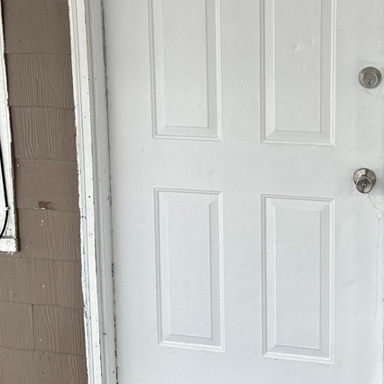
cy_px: 63
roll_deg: +1.2
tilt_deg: -6.9
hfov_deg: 33.1
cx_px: 256
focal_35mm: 51
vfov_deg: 32.3
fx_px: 640
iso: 80
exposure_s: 1/454
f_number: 1.78
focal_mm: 6.86
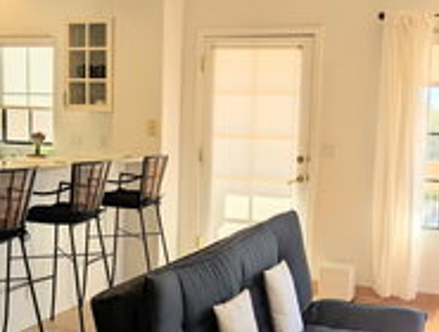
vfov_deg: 26.7
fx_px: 700
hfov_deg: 34.8
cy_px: 199
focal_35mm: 55
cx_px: 222
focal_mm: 6.81
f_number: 1.85
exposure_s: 1/1572
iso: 39
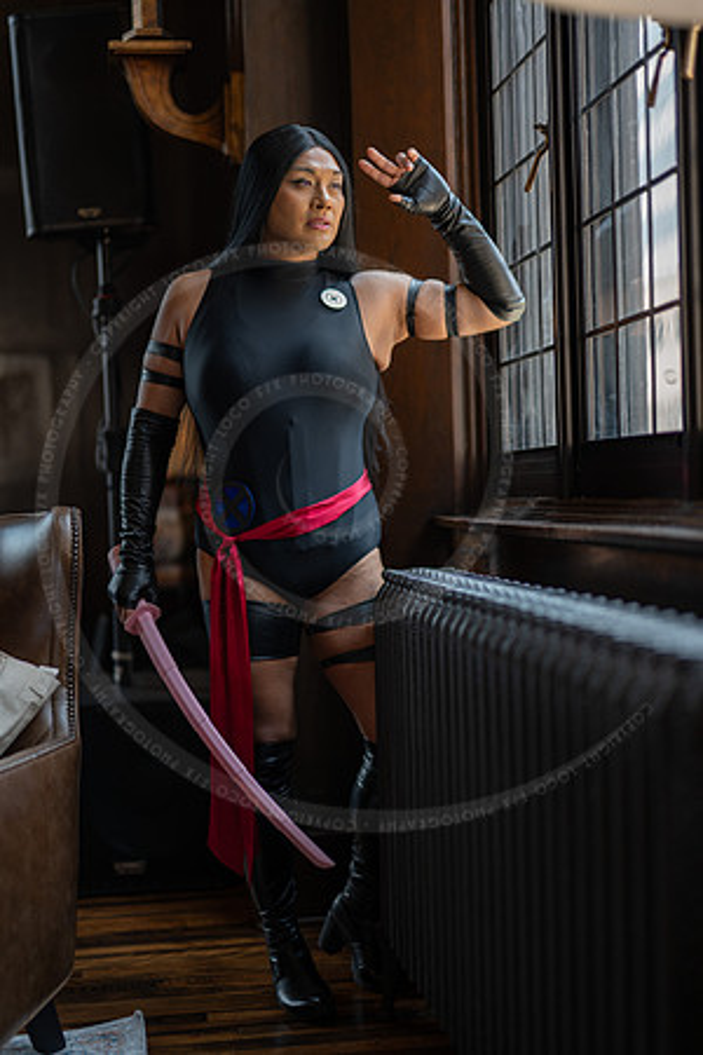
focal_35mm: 50
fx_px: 1464
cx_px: 352
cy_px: 528
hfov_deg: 27.0
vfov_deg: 39.6
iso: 250
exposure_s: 1/320
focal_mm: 50
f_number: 1.2
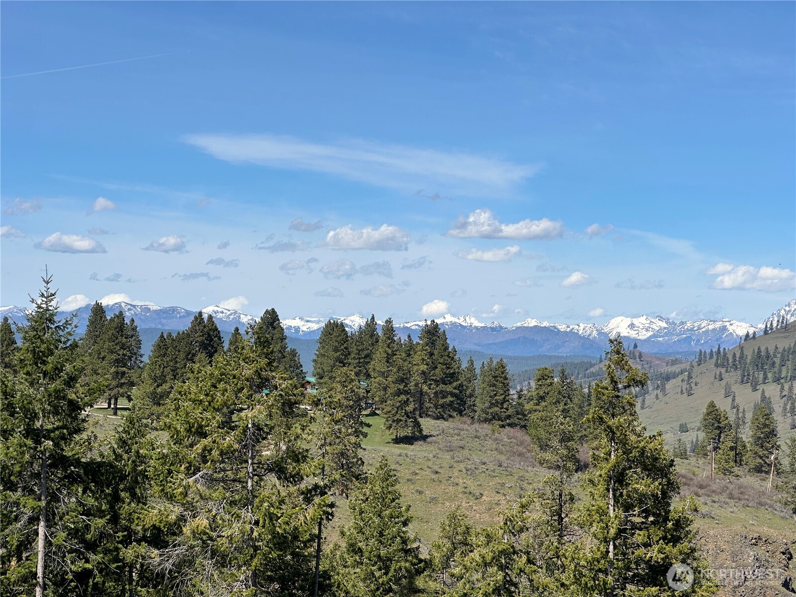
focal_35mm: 77
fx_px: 1771
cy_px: 298
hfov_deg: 25.3
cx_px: 398
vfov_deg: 19.1
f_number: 2.8
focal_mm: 9
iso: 32
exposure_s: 1/1167
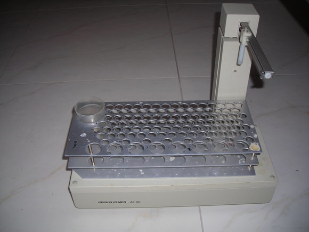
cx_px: 154
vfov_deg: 37.7
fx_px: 339
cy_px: 116
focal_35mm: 38
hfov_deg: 49.0
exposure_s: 1/60.1
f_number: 3.2
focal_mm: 6.3
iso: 50
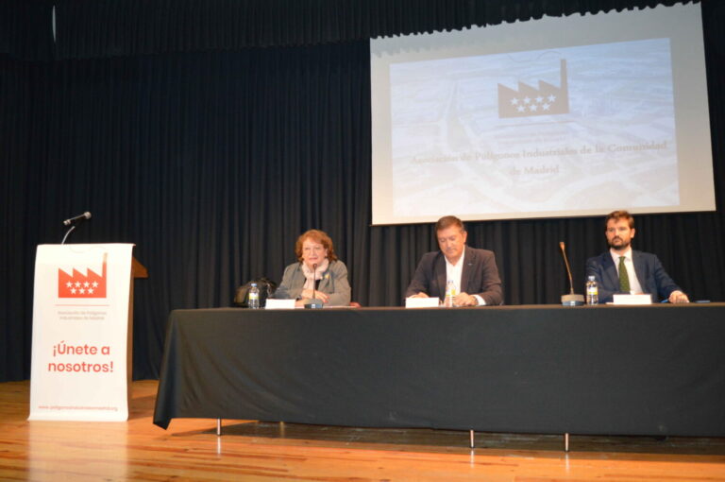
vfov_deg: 38.3
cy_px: 241
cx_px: 362
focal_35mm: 34
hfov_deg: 55.2
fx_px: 694
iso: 1600
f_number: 3.8
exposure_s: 1/60
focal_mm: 23
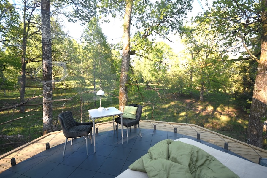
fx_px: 111
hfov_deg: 100.4
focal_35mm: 15
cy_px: 89
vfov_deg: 77.3
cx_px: 134
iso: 100
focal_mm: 10
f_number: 5
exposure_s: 1/50
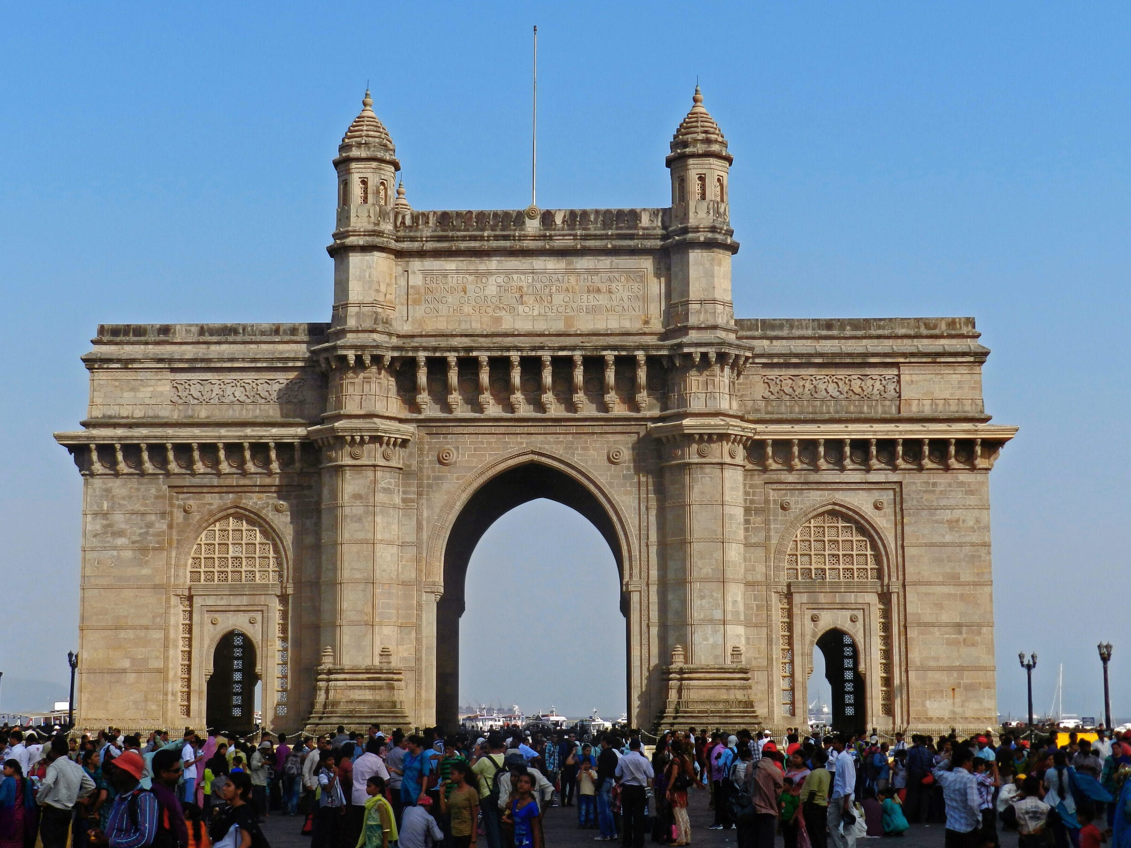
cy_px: 424
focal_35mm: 56
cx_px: 540
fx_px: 1830
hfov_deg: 34.3
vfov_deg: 26.1
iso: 160
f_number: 4.4
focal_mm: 9.4
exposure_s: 1/800
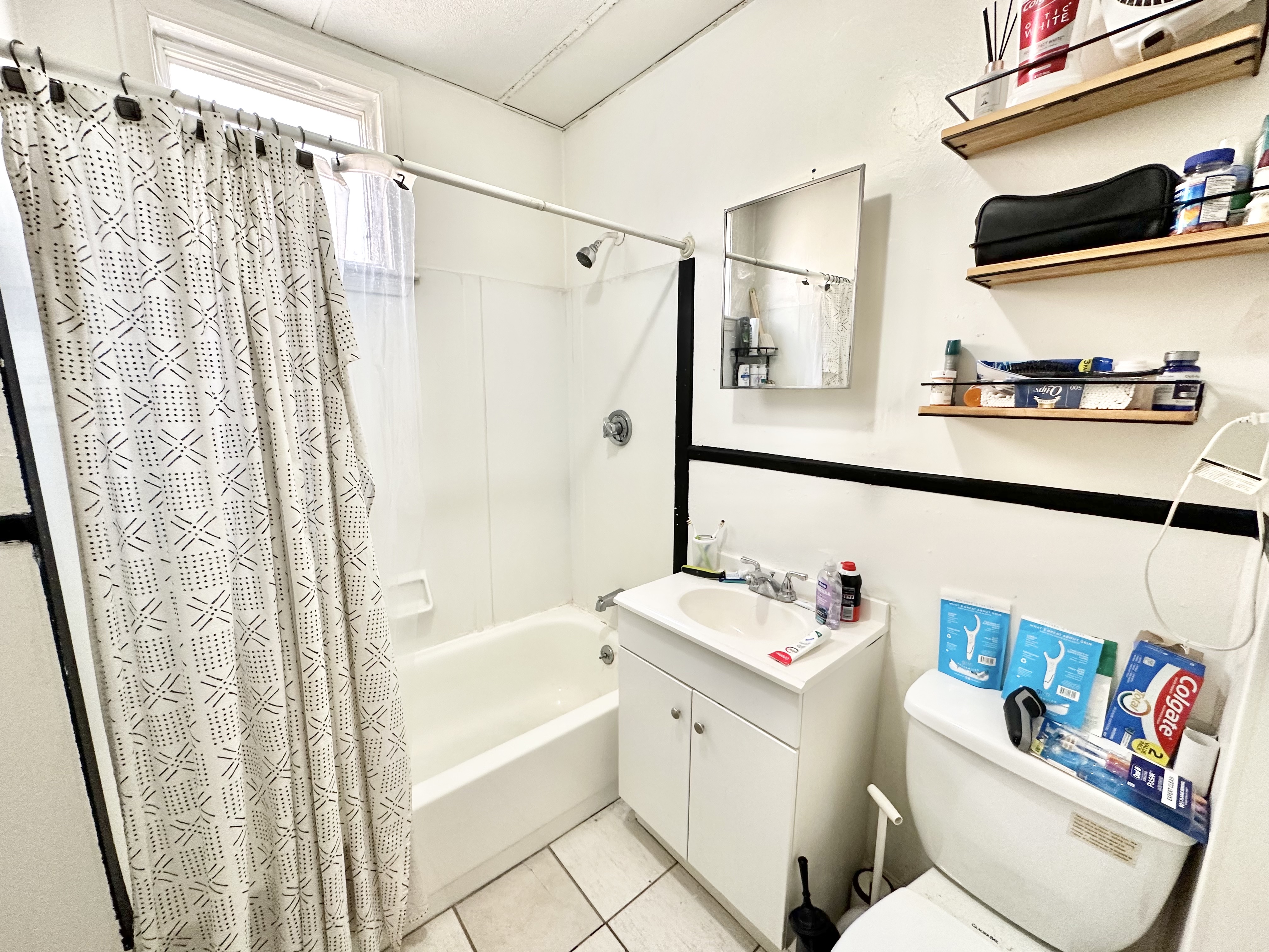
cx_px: 634
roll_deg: +0.0
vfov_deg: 85.7
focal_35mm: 14
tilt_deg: -9.3
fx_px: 513
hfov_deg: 102.1
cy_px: 476
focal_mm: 2.22
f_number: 2.2
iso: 200
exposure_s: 1/60
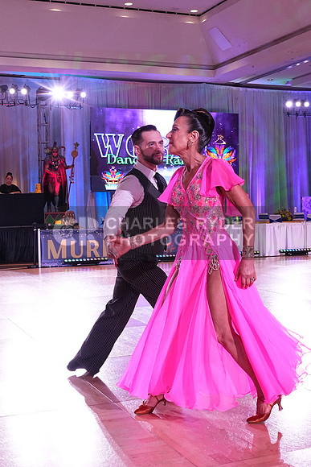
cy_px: 234
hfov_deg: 27.5
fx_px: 635
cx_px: 156
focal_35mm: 49
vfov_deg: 40.3
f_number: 7.1
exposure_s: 1/250
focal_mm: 33
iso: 3200
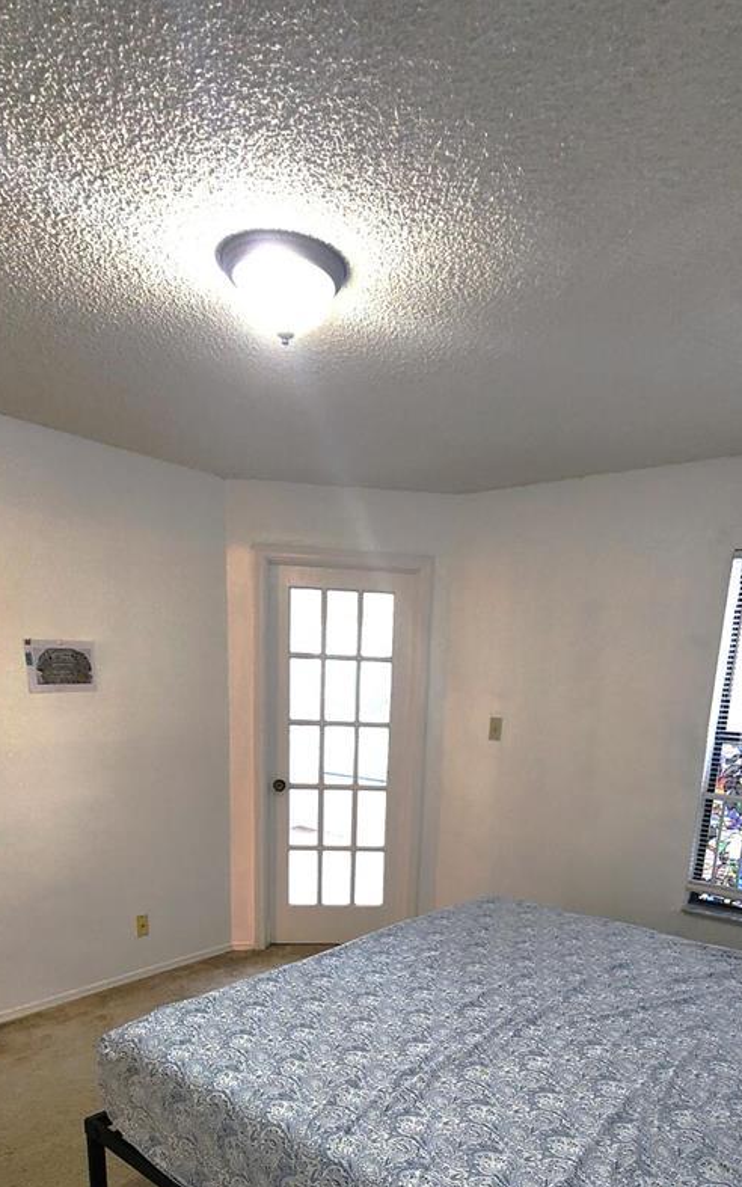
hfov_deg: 57.2
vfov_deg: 76.7
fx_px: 679
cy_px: 879
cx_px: 395
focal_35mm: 21
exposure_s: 1/60
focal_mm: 2.2
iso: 160
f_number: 2.2
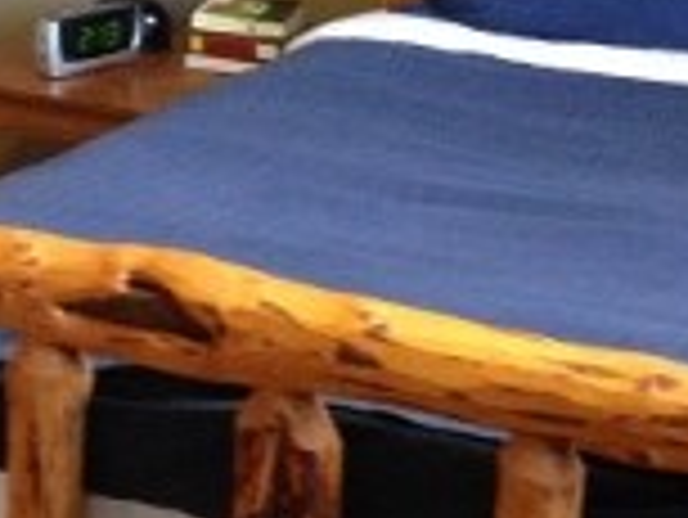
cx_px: 423
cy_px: -104
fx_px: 2745
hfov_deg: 14.3
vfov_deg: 10.6
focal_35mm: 138
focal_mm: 4.12
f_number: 2.4
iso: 400
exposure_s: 1/20
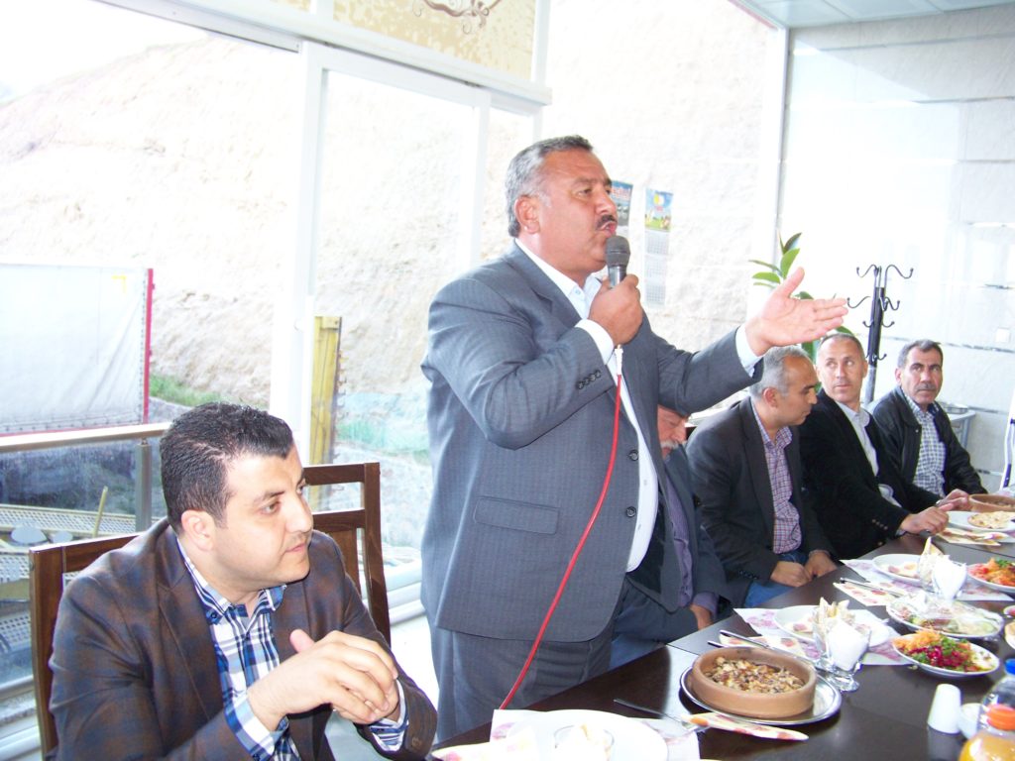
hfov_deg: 55.4
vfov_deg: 42.9
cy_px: 380
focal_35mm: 33
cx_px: 508
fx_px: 968
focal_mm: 5.85
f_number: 2.8
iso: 160
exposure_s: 1/30
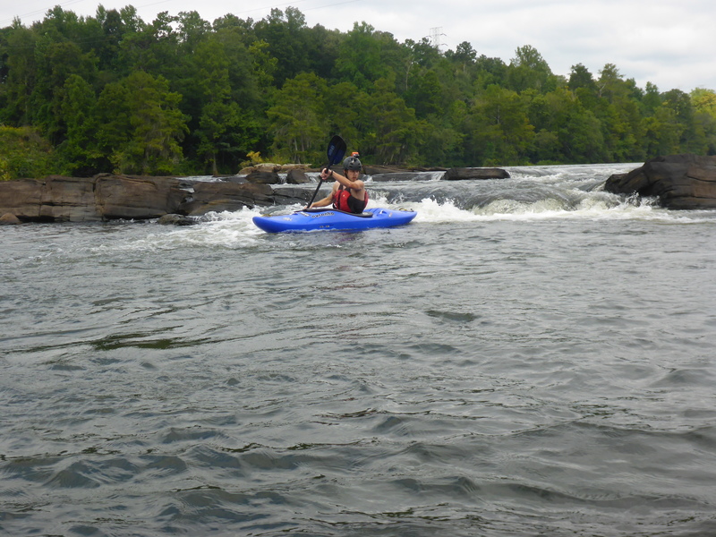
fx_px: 931
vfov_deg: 32.2
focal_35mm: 45
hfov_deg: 42.1
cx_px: 358
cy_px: 268
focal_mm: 7.8
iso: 100
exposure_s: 1/400
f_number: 4.3
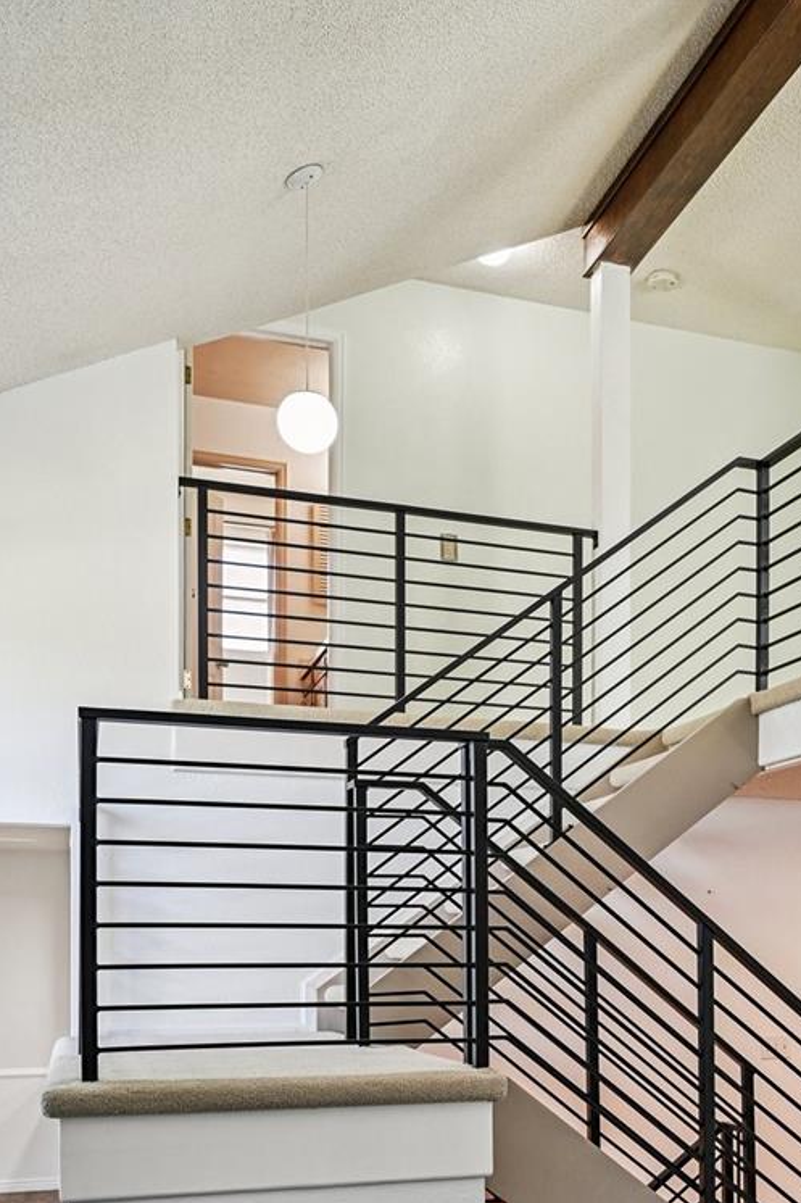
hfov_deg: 34.2
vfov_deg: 48.1
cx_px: 630
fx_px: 1262
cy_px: 963
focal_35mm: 38
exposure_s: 1/80
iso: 400
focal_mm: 23.5
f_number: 4
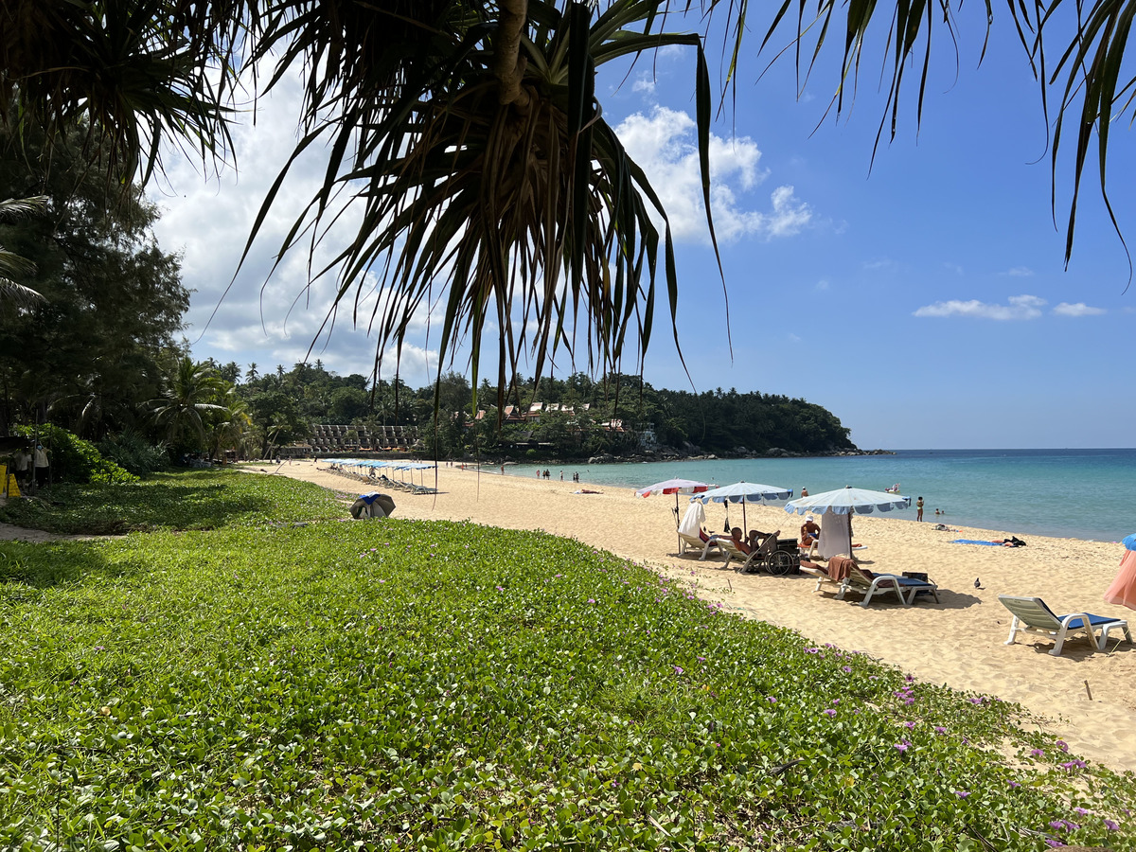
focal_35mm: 26
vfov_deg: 53.1
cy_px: 426
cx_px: 568
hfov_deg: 67.3
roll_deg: +1.0
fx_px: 853
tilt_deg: +1.2
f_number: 1.5
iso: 50
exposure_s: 1/8000
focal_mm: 5.7
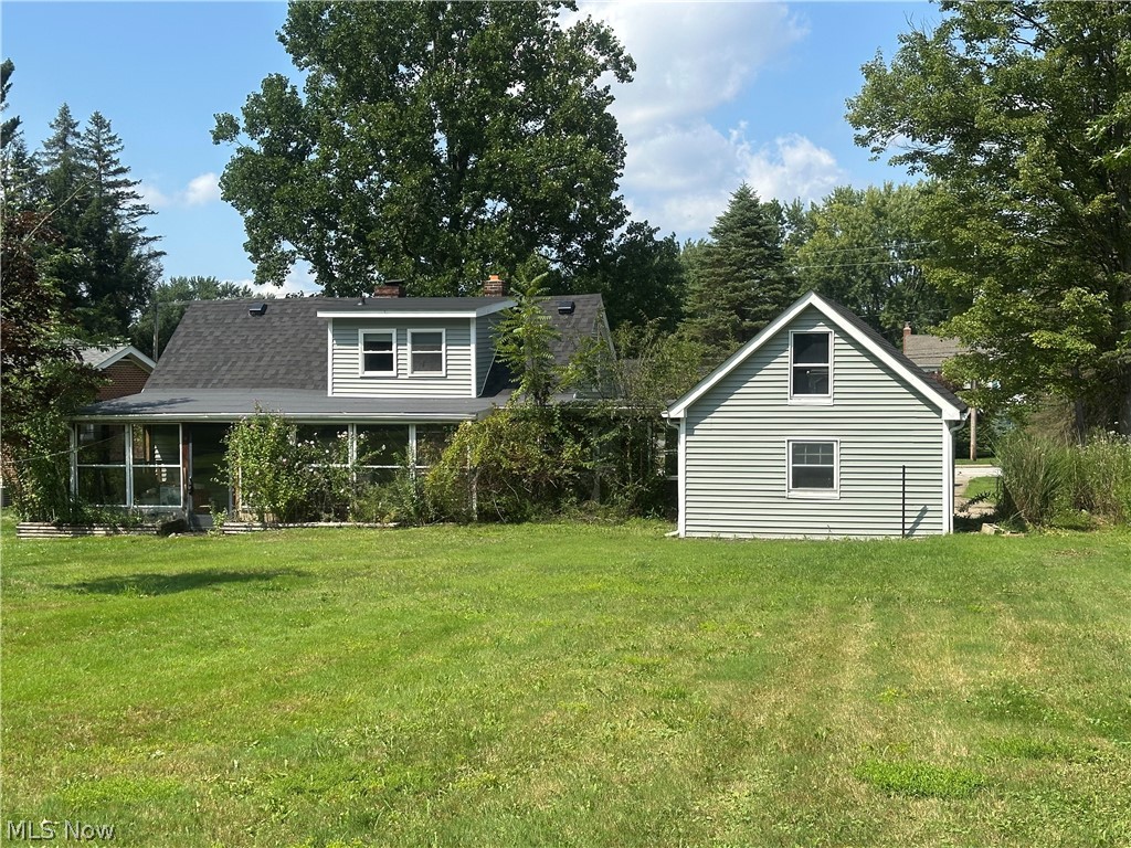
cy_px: 424
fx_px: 1568
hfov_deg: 39.7
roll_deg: -0.3
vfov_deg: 30.3
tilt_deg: -2.8
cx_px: 566
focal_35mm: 48
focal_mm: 6.86
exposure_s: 1/3058
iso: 64
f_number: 1.78
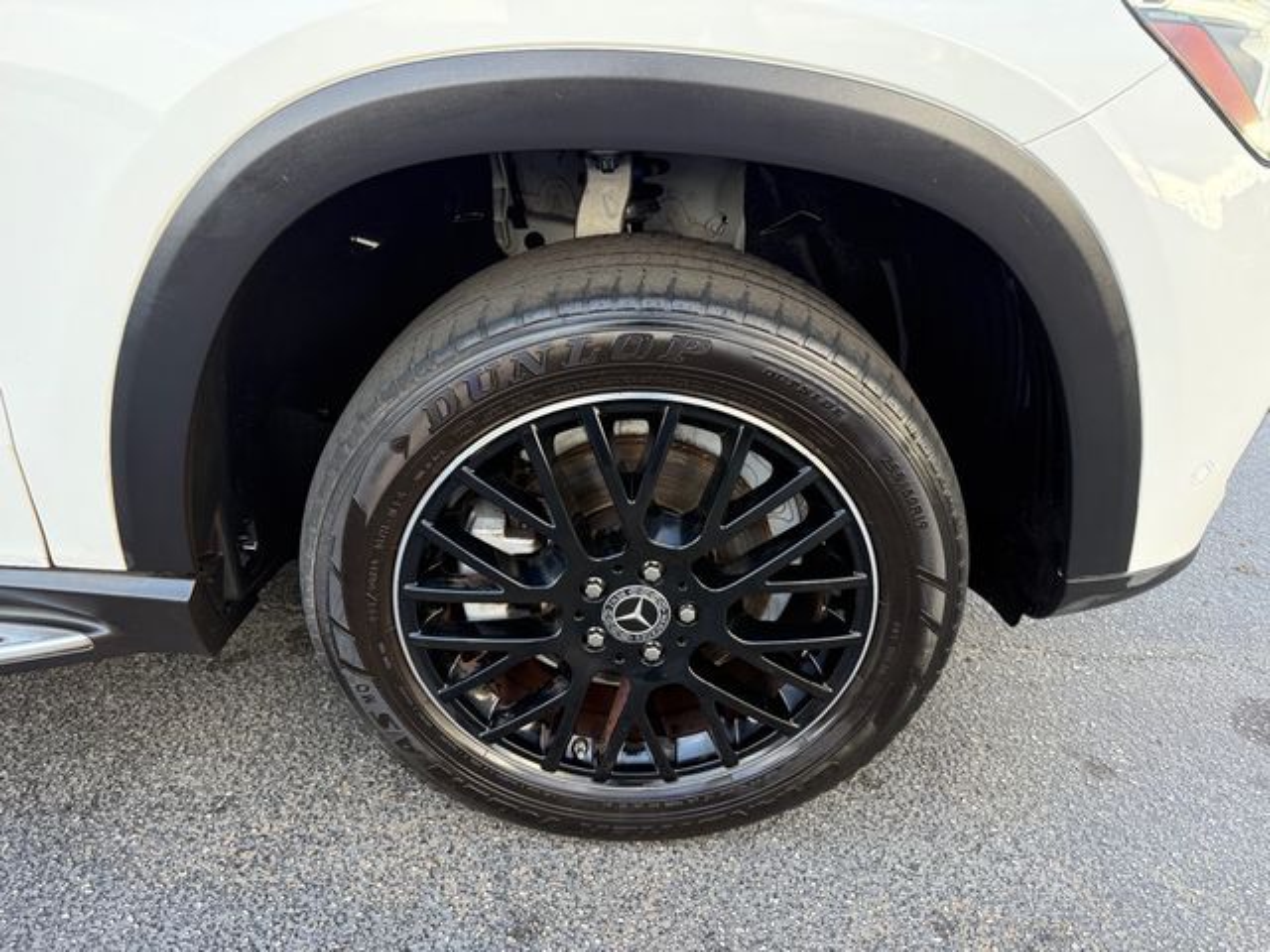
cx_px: 635
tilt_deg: -28.5
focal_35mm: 24
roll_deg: -2.8
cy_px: 476
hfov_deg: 71.6
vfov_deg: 56.8
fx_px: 881
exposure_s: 1/234
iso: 200
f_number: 1.78
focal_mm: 6.76
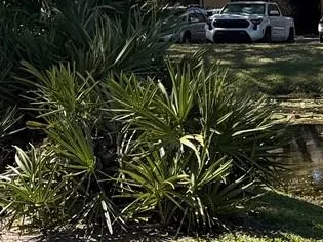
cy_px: 160
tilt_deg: -8.0
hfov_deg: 13.6
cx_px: 656
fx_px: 1138
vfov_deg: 12.1
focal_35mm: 122
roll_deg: +0.7
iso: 80
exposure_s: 1/2232
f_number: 1.78
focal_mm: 6.76
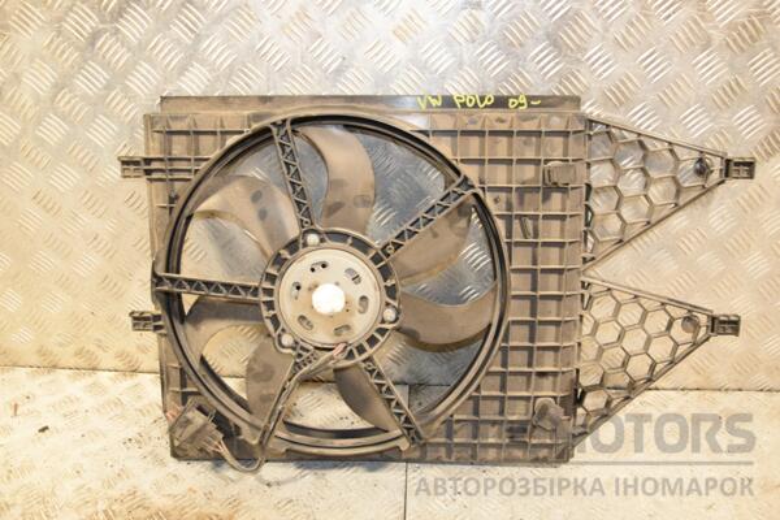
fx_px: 682
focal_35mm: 32
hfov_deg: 59.5
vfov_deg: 41.7
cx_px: 390
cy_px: 260
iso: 800
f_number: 5
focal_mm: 21
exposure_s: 1/160
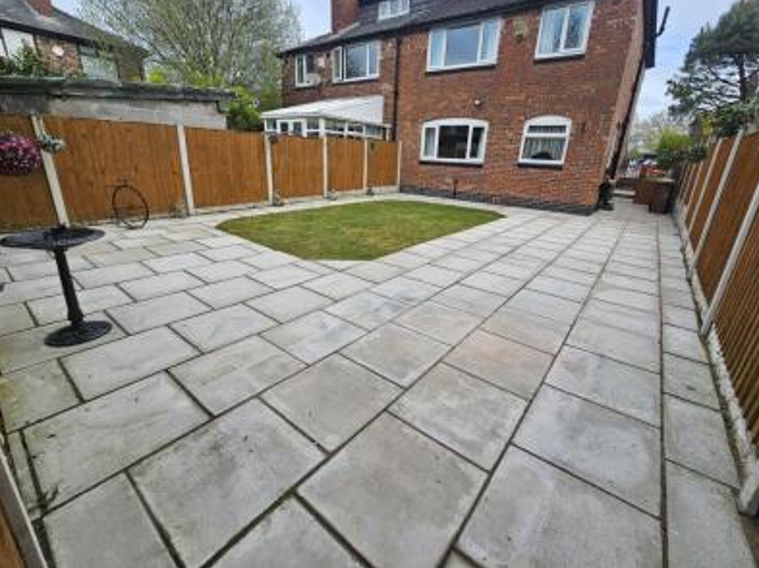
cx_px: 391
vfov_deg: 85.4
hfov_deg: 102.1
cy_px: 264
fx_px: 307
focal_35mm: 14
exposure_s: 1/668
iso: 50
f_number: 2.2
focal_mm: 2.2
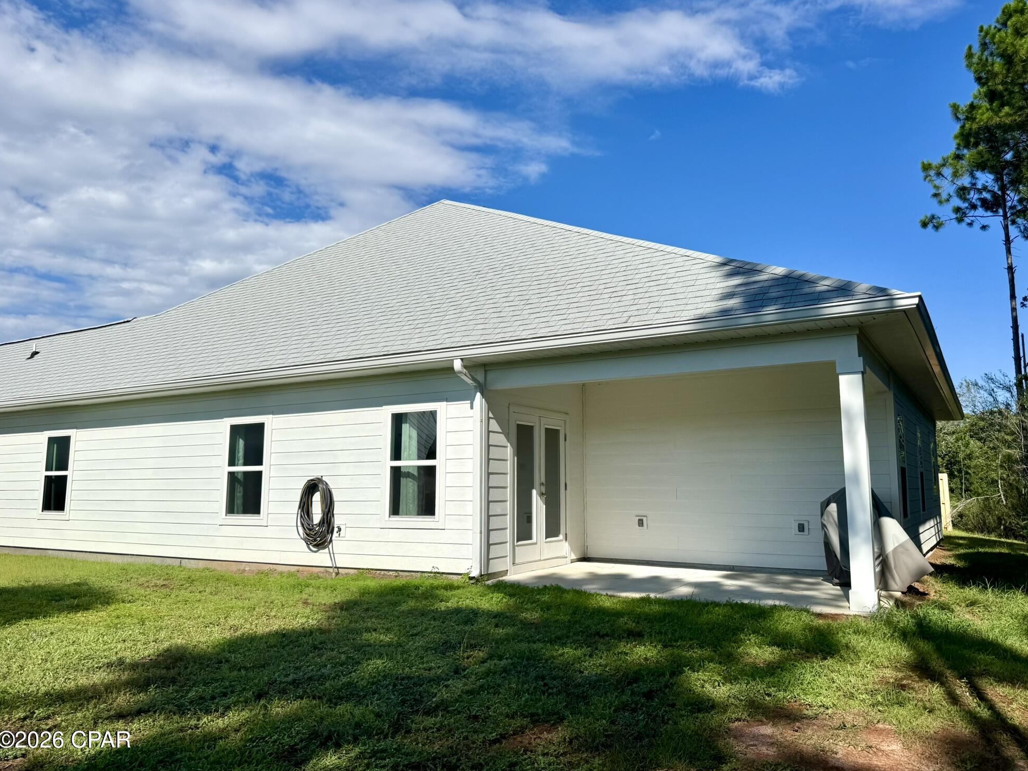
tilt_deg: +8.1
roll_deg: -1.0
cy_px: 375
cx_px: 530
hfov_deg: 69.4
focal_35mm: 25
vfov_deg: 54.9
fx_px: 743
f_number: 1.78
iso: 80
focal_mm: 6.76
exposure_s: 1/9009
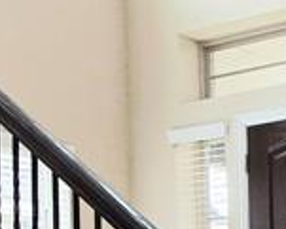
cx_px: 477
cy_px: 303
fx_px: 728
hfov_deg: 18.5
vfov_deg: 16.8
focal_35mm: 86
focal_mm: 2.2
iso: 160
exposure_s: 1/60.2
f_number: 2.2
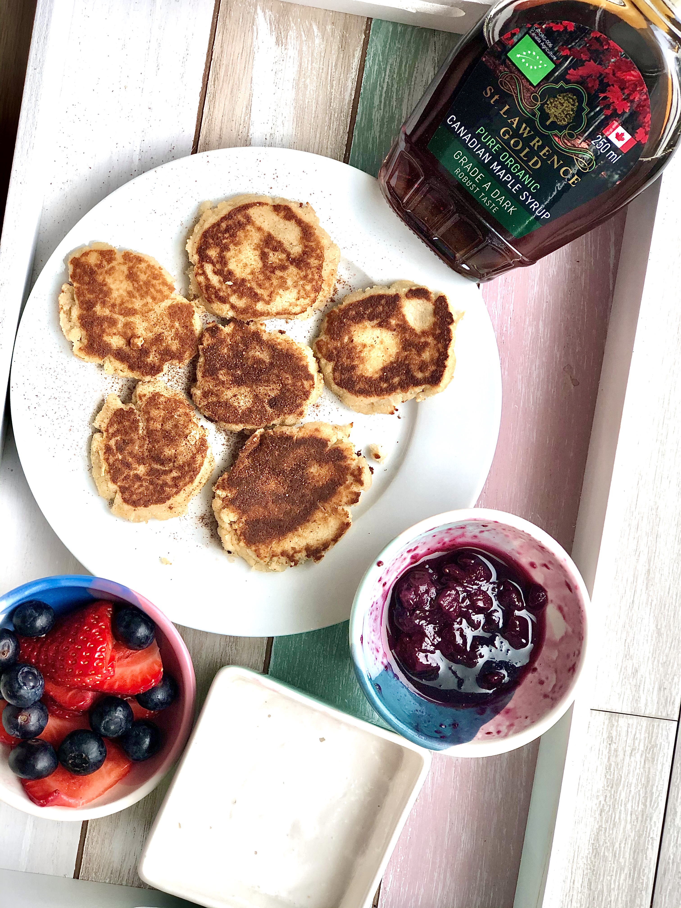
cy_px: 454
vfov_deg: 33.8
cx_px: 340
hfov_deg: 25.7
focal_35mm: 57
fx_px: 1495
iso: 25
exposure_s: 1/60
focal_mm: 6.6
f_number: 2.8
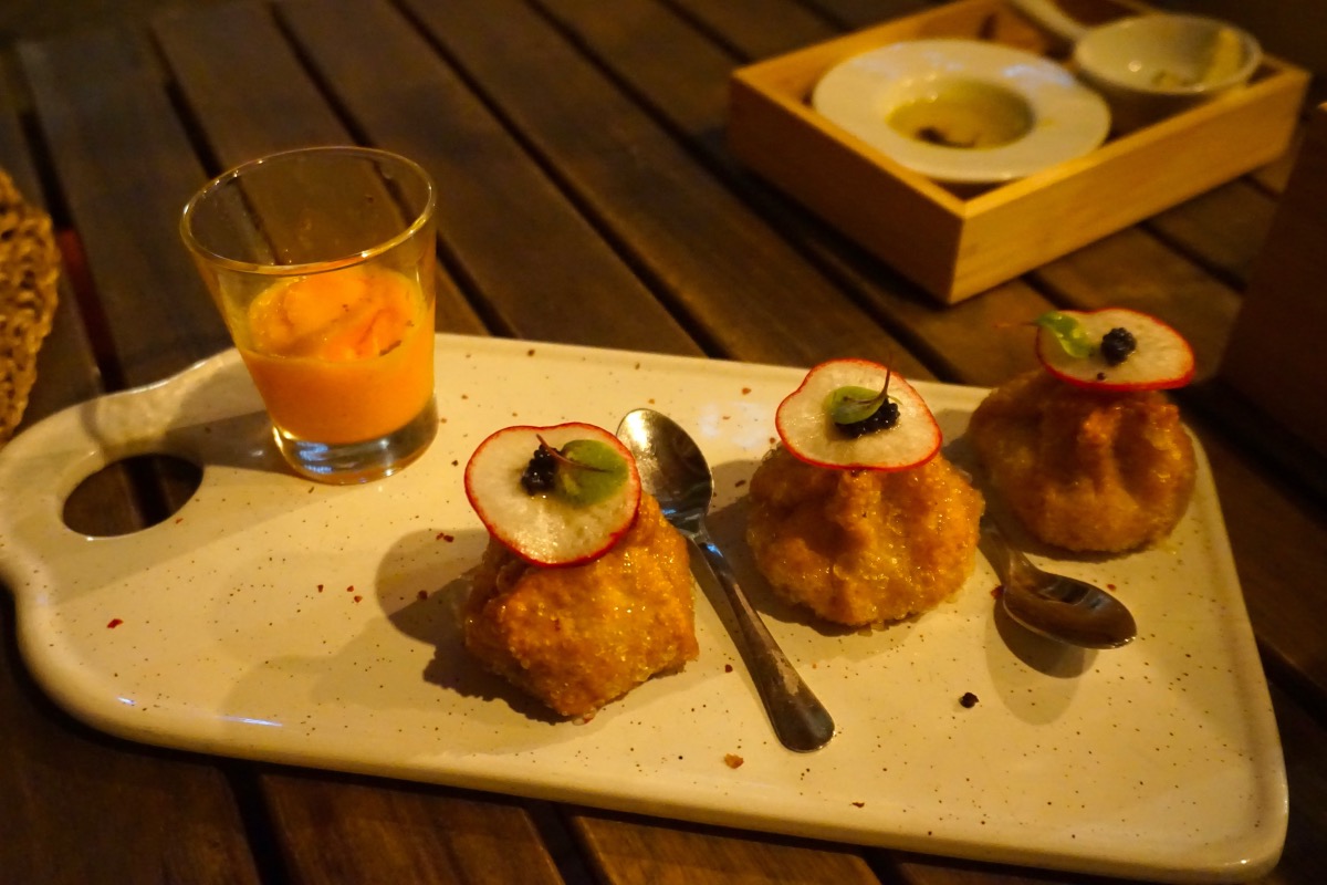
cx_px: 664
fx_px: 1272
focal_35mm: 34
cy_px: 442
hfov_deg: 55.1
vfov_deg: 38.4
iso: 8000
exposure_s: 1/200
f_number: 4
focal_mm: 23
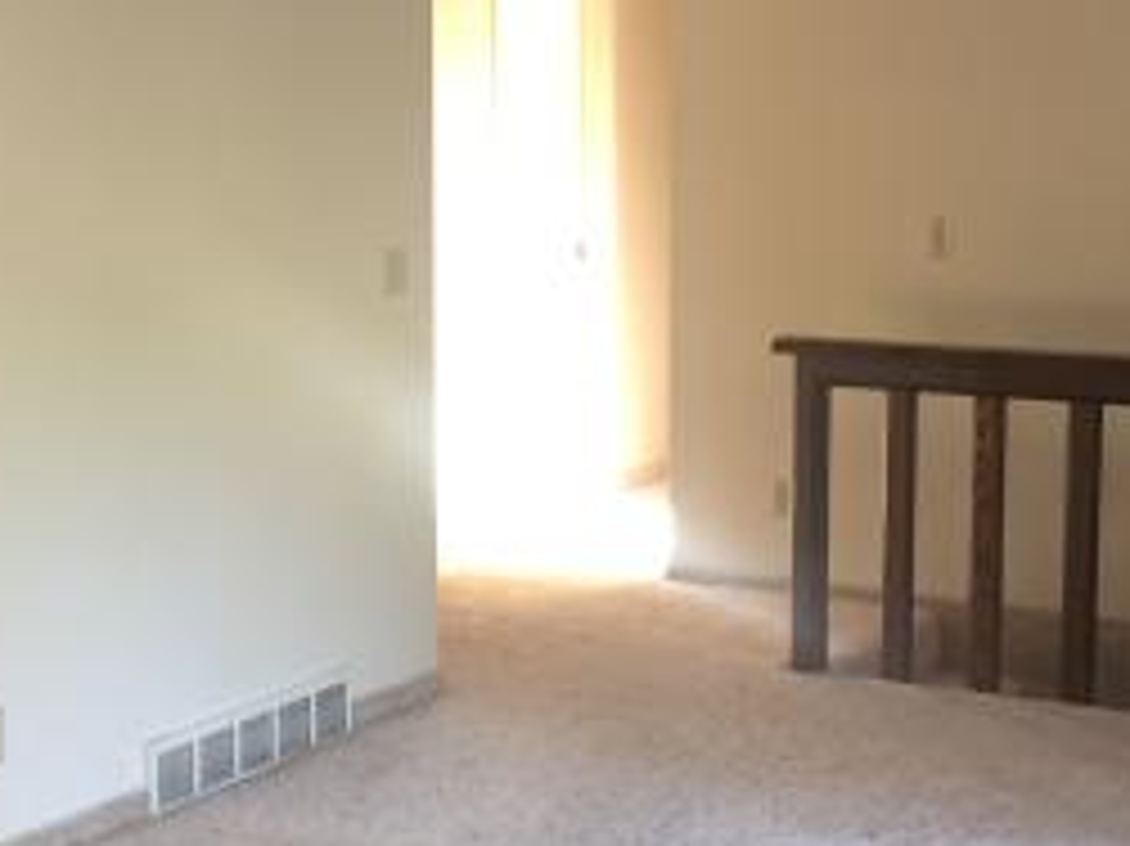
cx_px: 437
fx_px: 2414
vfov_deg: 19.9
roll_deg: -0.3
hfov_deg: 26.3
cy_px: 468
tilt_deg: -10.1
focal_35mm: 74
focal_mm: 4.15
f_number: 2.2
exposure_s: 1/30
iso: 125
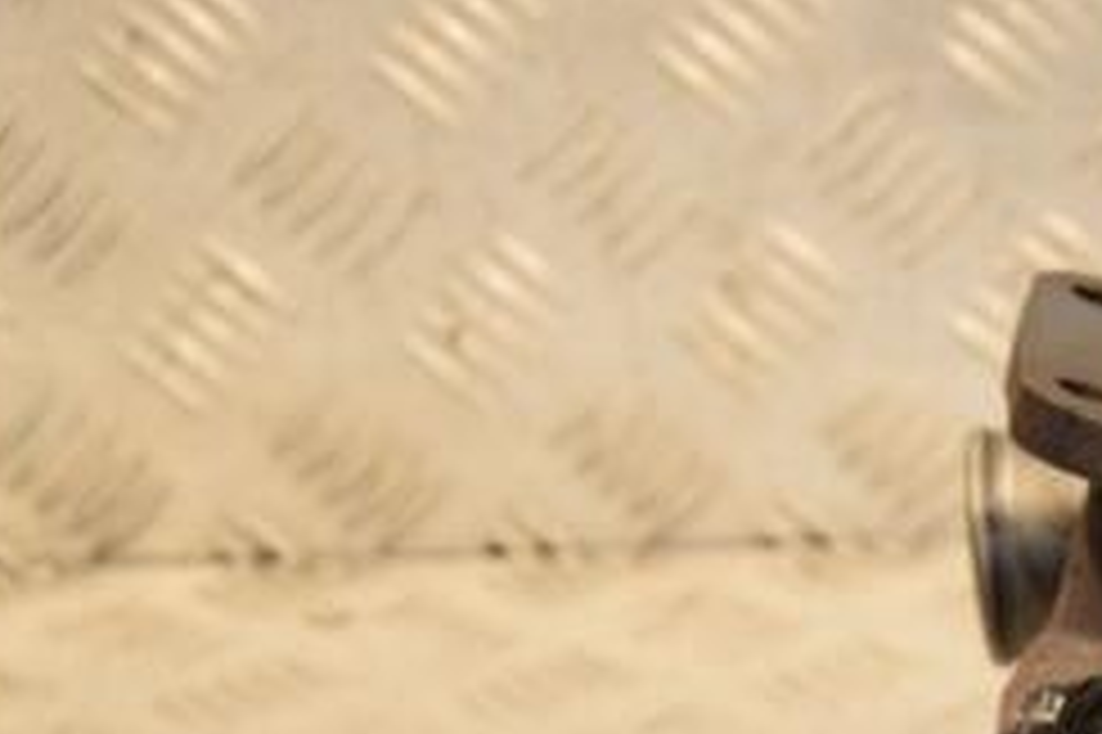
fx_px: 5843
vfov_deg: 7.1
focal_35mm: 191
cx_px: 1286
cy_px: 883
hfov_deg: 10.6
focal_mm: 52
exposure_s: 1/200
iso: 800
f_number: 5
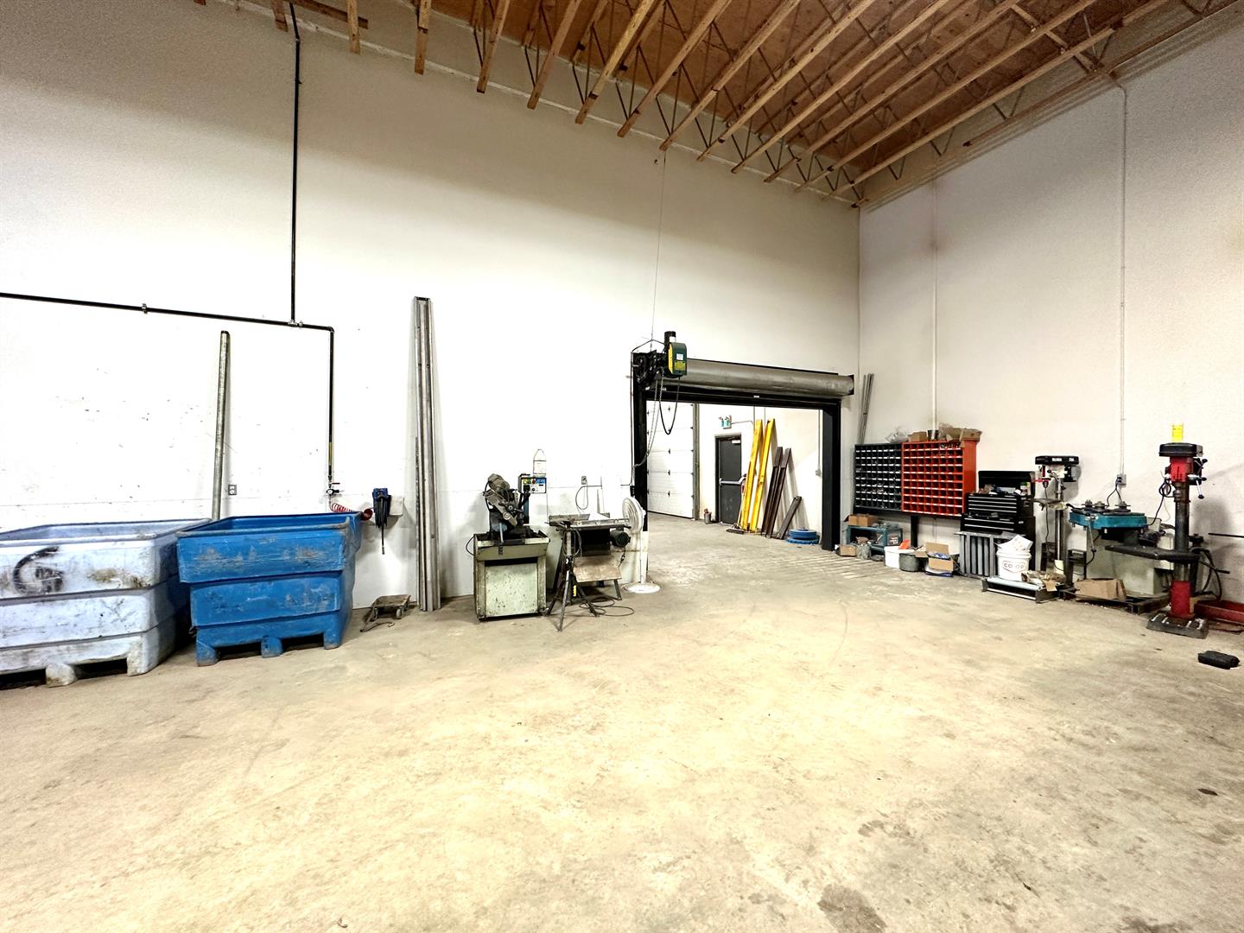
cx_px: 622
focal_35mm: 14
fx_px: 503
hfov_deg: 102.1
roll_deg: +0.7
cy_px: 466
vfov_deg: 85.7
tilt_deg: +0.5
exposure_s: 1/60
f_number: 2.2
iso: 200
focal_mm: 2.22
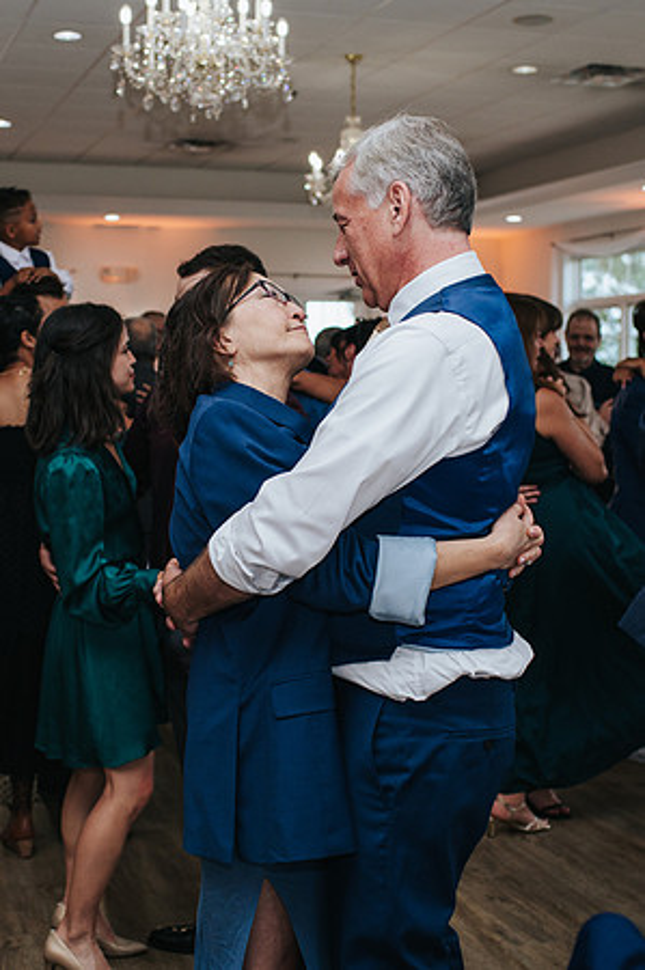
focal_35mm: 53
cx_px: 237
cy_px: 485
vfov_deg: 37.8
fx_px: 1416
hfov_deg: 25.6
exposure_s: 1/200
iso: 800
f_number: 3.2
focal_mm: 35
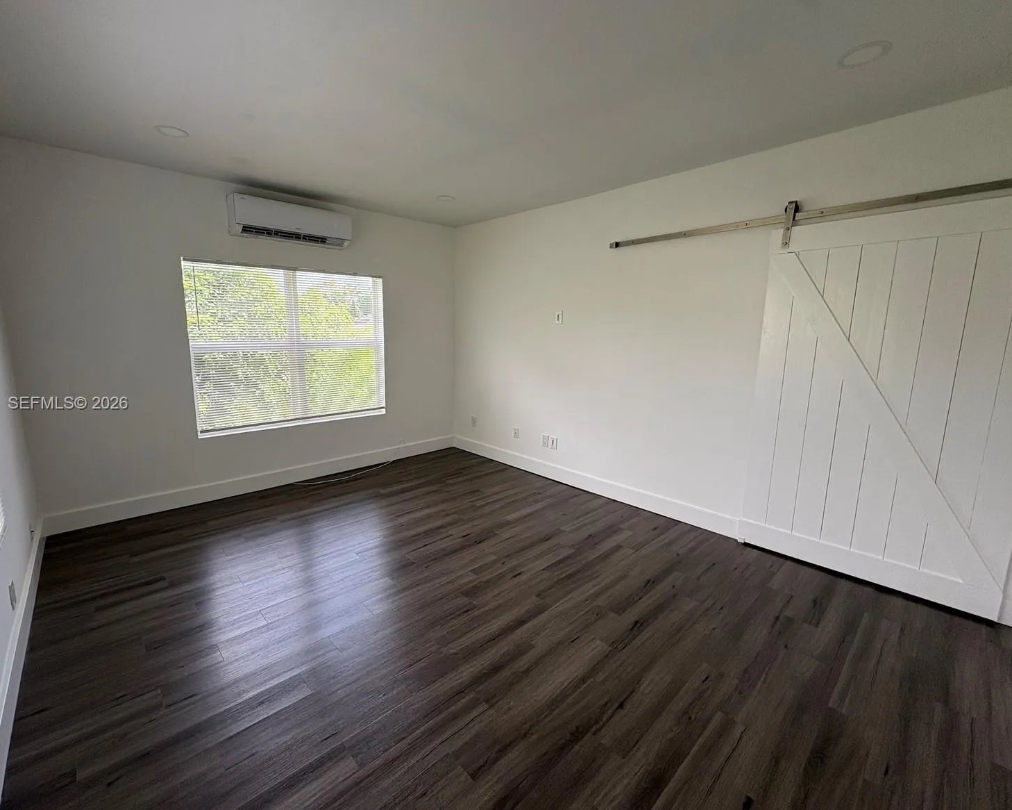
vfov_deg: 84.0
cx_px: 467
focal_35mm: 15
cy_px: 404
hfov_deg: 96.6
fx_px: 449
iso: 64
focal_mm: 2.22
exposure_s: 1/192
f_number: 2.2
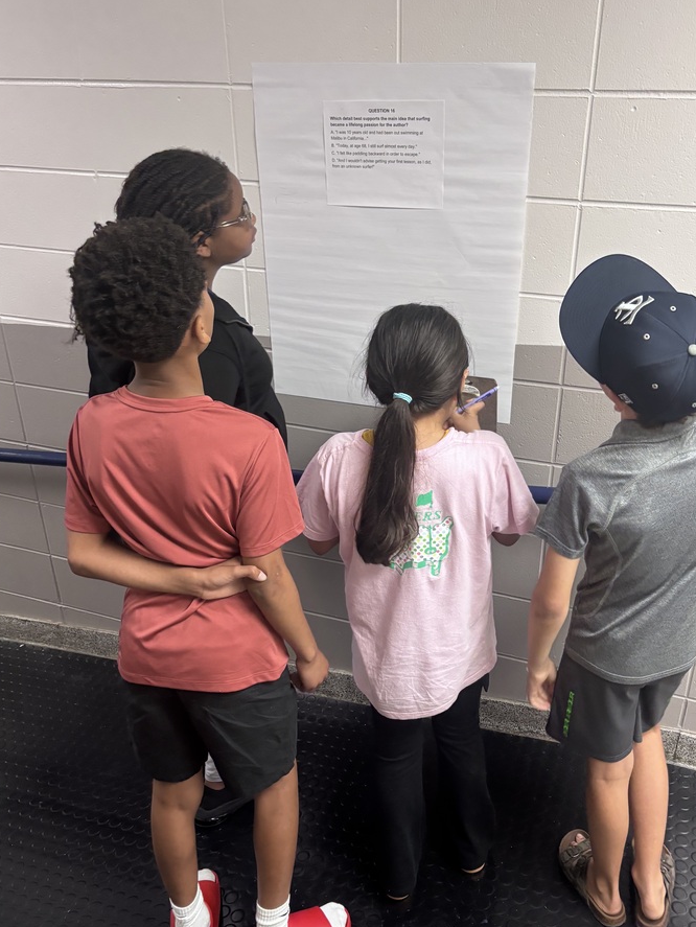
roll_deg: -1.9
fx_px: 804
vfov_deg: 59.9
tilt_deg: -24.5
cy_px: 480
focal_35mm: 30
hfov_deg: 46.7
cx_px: 386
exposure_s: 1/60
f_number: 1.6
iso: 320
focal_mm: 5.96
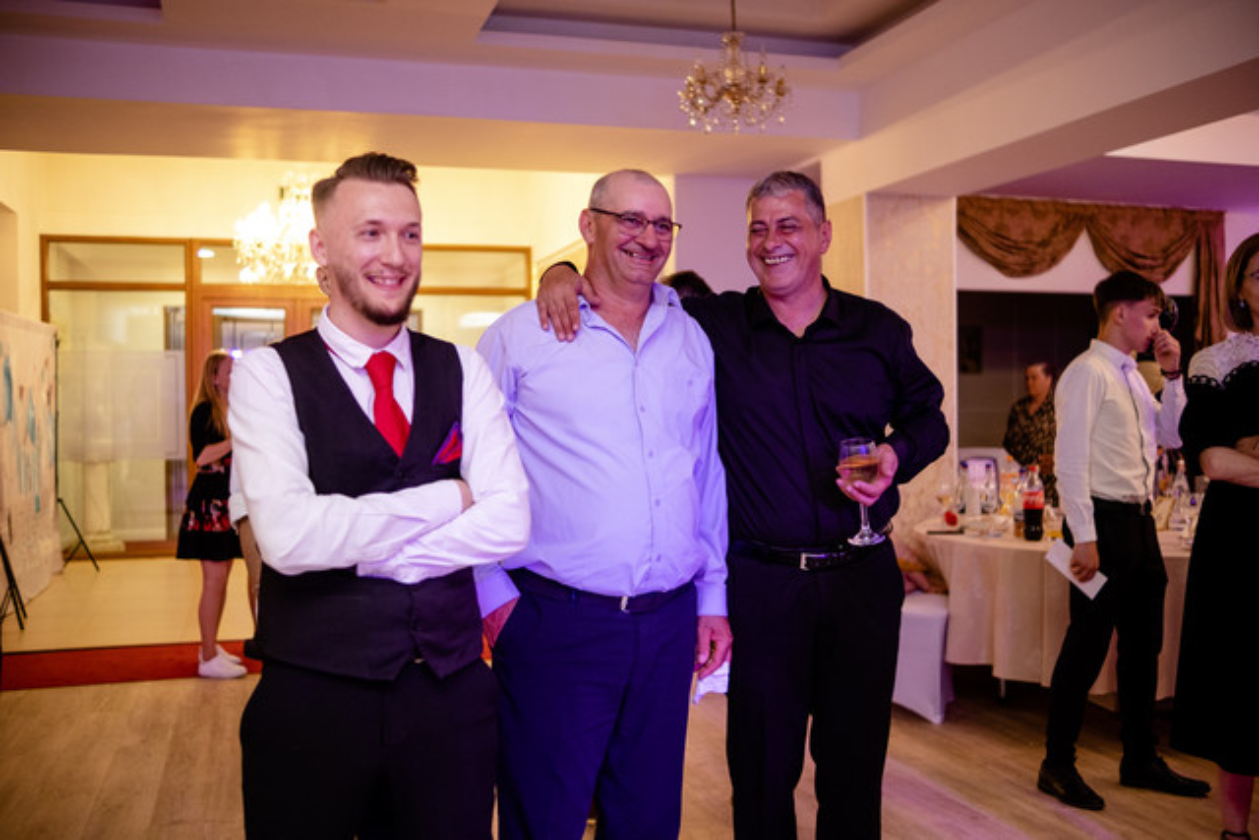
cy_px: 420
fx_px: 1224
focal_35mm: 35
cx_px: 630
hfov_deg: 54.4
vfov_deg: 37.9
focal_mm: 23
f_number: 1.4
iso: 800
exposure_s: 1/200
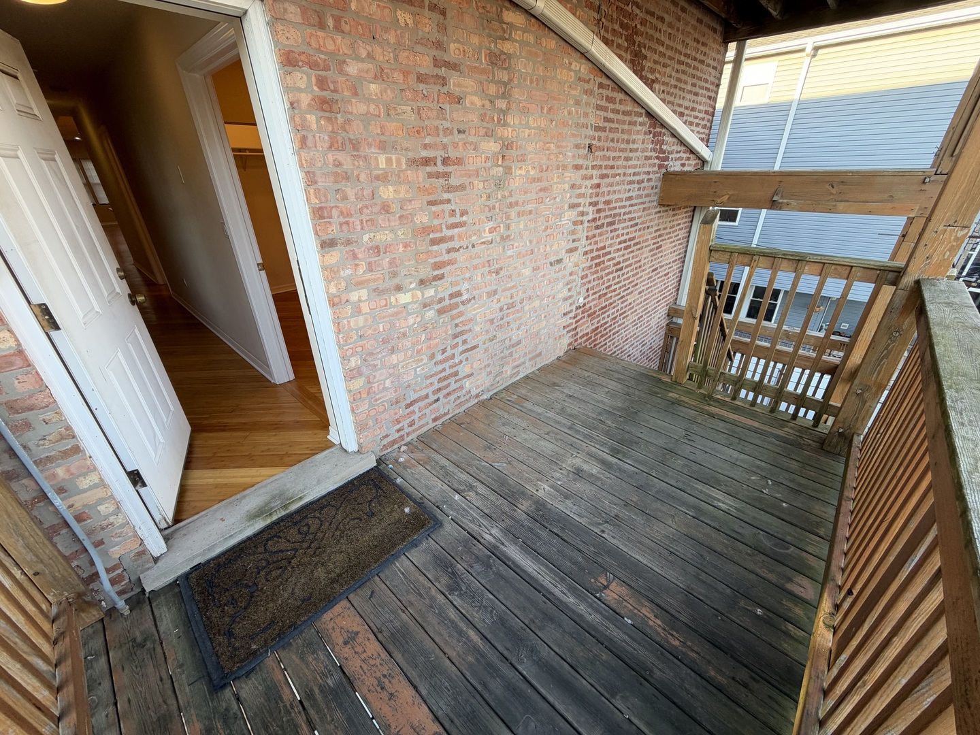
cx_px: 490
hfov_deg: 102.1
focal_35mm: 14
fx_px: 396
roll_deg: +1.6
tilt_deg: -25.7
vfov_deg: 85.7
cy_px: 368
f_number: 2.2
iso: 80
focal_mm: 2.22
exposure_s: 1/121
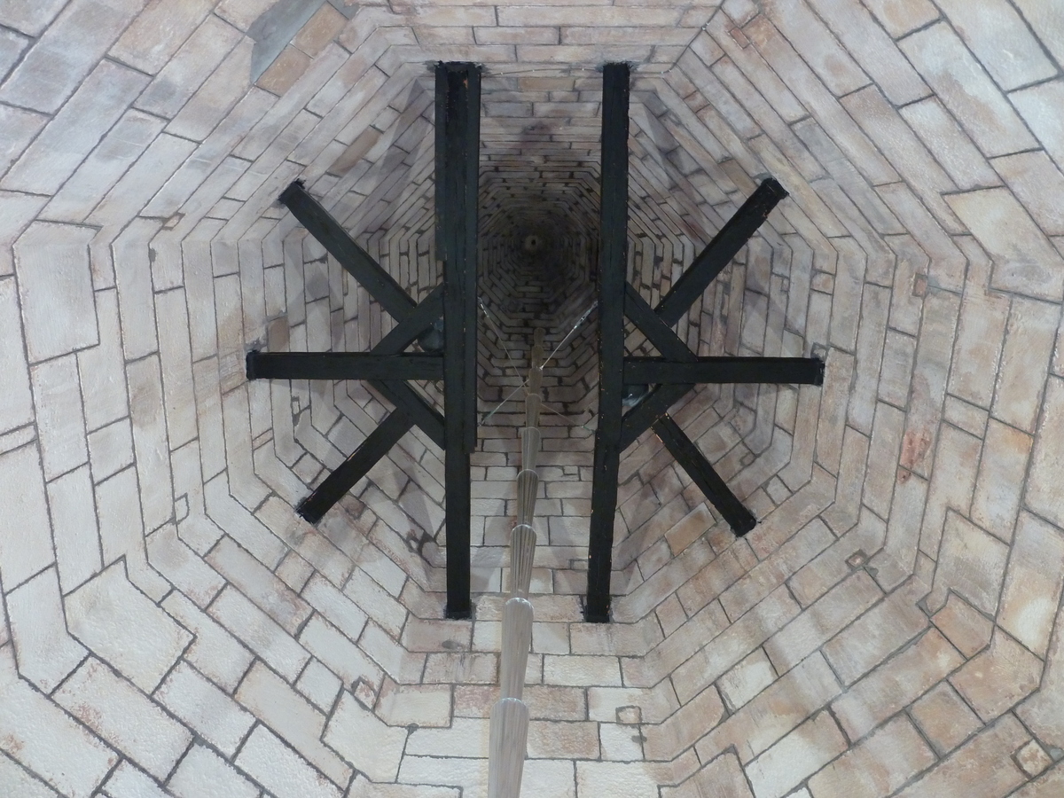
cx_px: 532
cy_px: 399
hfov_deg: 69.4
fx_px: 768
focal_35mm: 25
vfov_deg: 54.9
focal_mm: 4.1
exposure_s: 1/30
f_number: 3.3
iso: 250
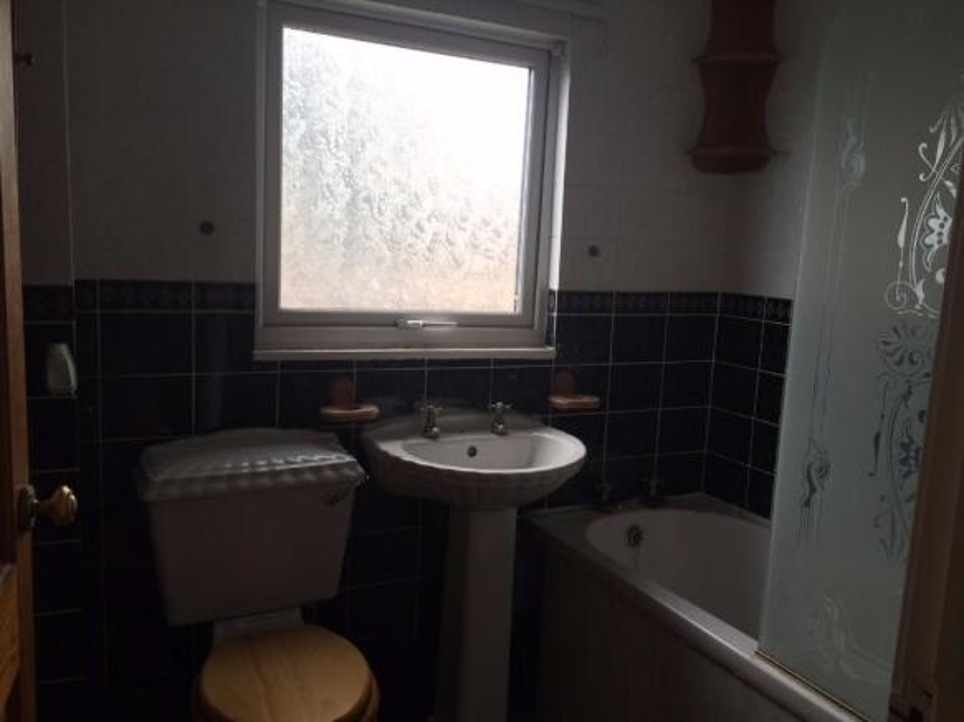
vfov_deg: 48.2
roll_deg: -2.4
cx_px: 482
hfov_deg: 61.7
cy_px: 361
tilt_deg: -7.9
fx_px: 807
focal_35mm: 29
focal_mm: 4.15
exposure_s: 1/100
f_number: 2.2
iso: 50
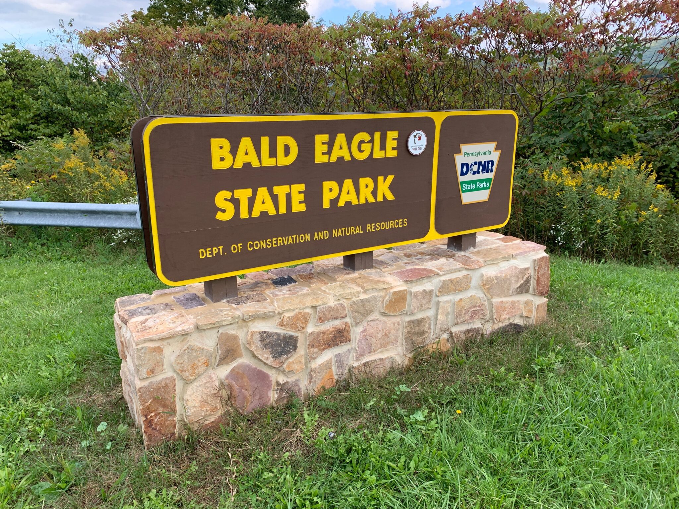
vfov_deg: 53.1
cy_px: 254
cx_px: 340
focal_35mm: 26
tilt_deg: -16.2
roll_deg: +0.9
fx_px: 510
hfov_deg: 67.3
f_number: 1.8
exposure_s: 1/368
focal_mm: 4.25
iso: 25
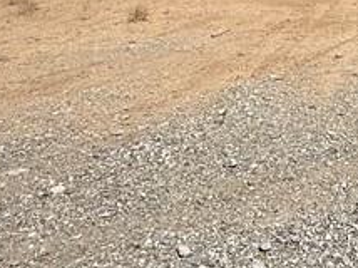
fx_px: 692
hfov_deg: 26.3
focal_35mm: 67
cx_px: 410
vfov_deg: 20.2
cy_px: -70
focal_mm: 2.22
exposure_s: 1/5155
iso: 64
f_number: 2.2
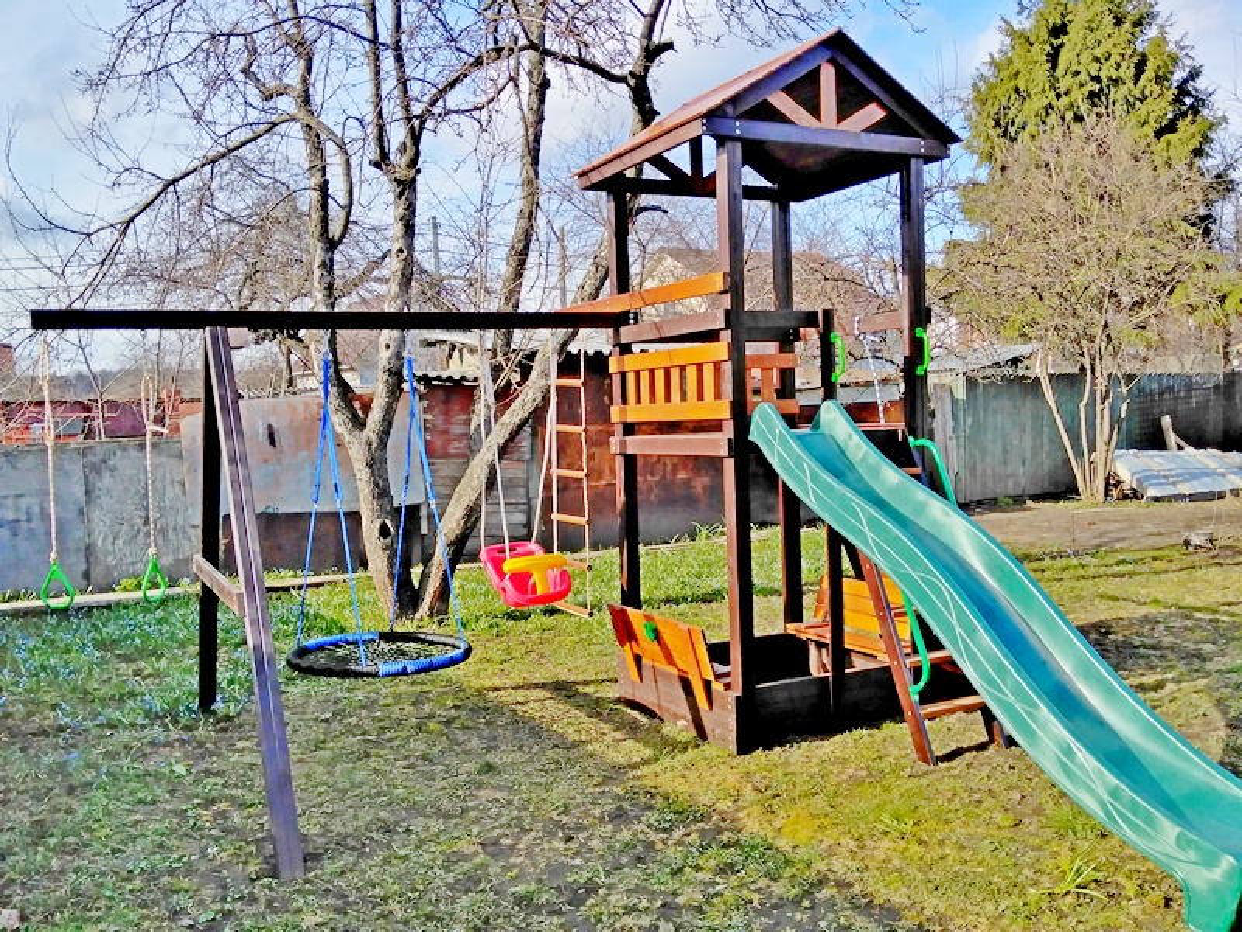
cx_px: 621
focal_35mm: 26
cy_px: 466
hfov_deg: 67.3
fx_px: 933
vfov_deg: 53.1
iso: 100
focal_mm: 3.63
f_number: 1.8
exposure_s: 1/1049
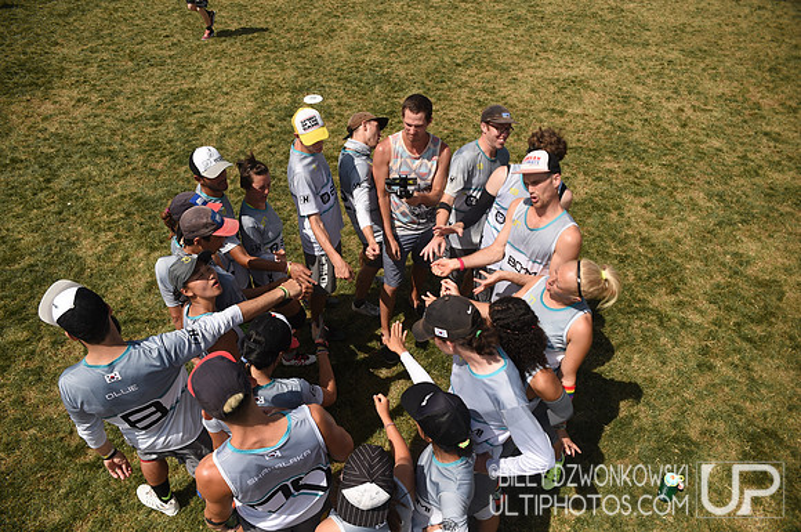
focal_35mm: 24
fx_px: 533
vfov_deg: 53.0
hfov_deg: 73.8
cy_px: 266
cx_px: 400
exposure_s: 1/2000
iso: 100
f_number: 3.5
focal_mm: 24
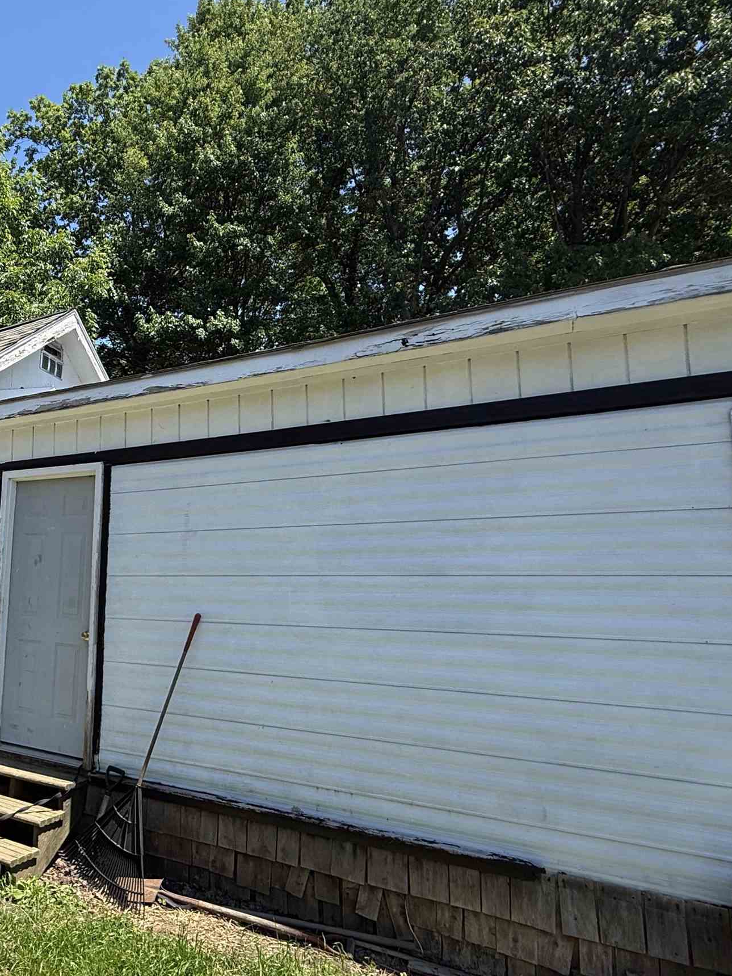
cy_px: 523
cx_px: 23
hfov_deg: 47.0
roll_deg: -2.1
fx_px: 705
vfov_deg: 69.3
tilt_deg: +7.1
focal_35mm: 25
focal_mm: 2.22
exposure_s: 1/1464
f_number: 2.2
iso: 50
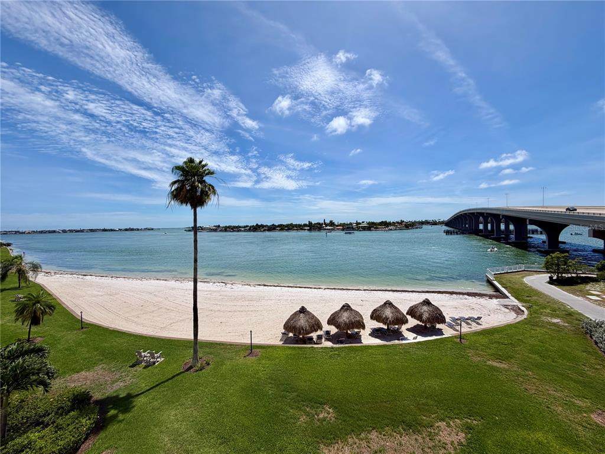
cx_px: 302
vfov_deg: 85.7
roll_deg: +1.7
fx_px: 245
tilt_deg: -1.3
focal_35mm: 14
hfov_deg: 102.1
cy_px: 227
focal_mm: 2.22
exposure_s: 1/1795
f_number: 2.2
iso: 20
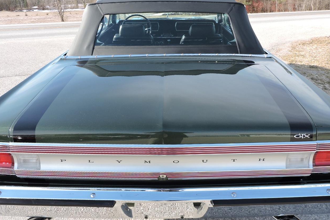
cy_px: 115
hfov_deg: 58.7
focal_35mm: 32
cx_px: 167
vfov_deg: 41.1
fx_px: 293
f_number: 3.1
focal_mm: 5.4
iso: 100
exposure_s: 1/400
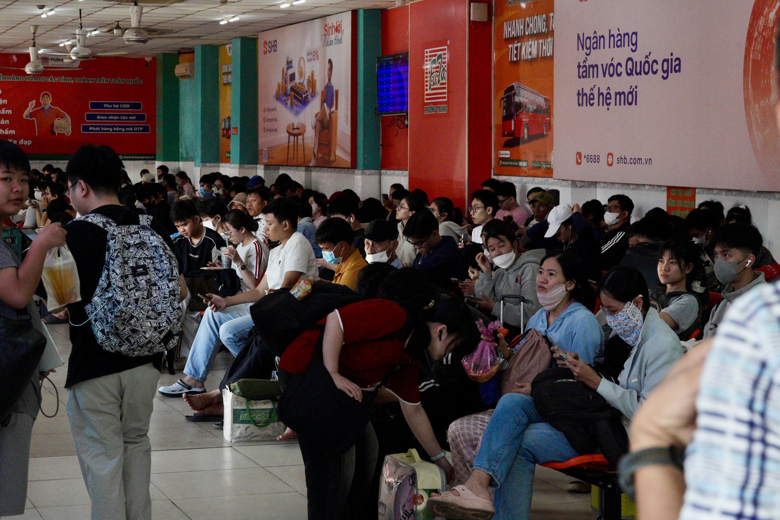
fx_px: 1647
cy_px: 260
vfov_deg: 17.9
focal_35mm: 76
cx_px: 390
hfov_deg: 26.6
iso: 12800
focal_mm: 76
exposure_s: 1/320
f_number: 9
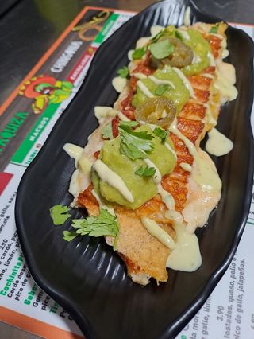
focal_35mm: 25
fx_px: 244
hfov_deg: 54.9
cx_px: 127
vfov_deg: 69.4
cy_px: 170
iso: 200
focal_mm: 4.65
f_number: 1.8
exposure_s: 1/50
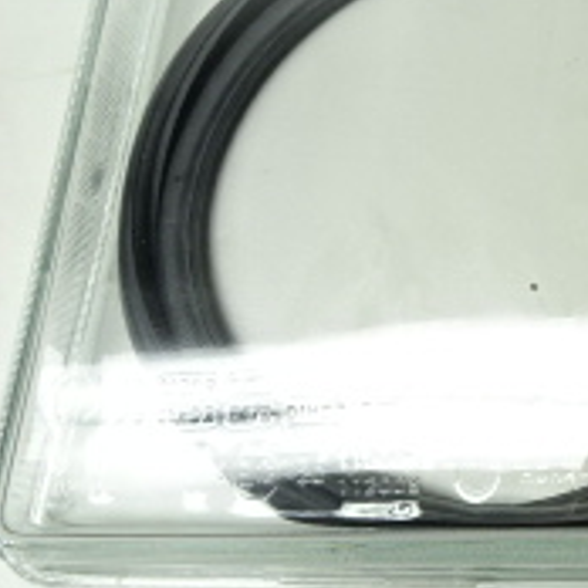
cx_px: 750
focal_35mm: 78
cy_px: 166
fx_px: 1499
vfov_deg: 22.0
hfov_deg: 20.4
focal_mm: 4.1
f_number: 3.5
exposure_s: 1/40
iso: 80
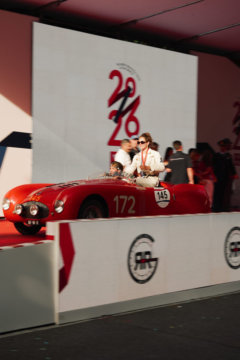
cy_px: 180
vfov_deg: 28.5
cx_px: 120
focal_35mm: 71
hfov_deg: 19.2
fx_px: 710
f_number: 11
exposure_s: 1/40
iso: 100
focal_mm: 71
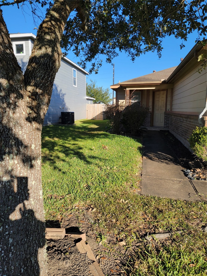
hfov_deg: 56.8
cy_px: 138
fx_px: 191
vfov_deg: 71.6
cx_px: 104
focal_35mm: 24
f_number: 1.8
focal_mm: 6.7
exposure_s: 1/543
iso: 16
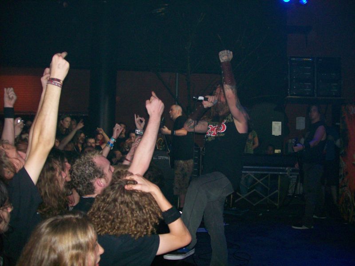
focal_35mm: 36
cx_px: 178
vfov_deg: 39.6
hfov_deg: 51.4
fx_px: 369
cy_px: 133
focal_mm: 6
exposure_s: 1/64
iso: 140
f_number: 2.7
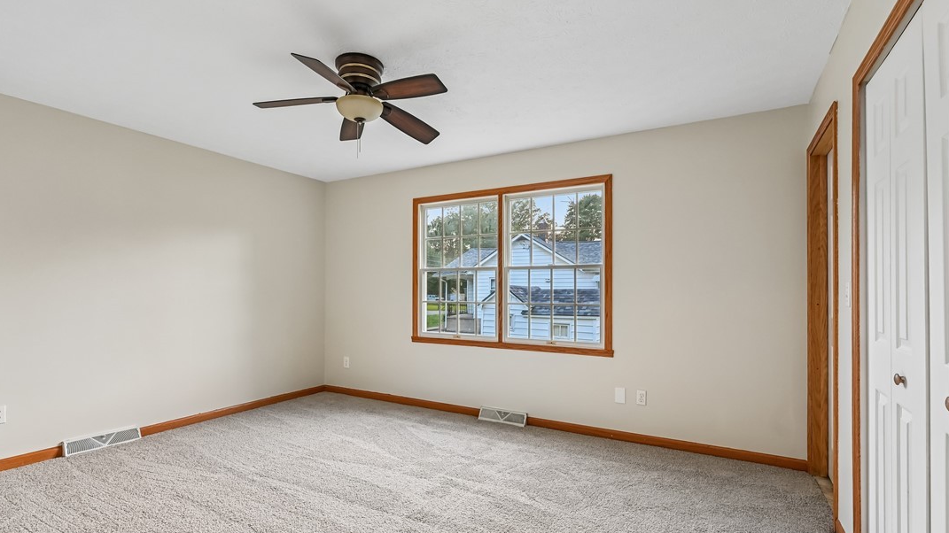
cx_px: 471
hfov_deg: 95.9
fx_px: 428
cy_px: 299
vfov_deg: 63.7
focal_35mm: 17
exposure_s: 1/250
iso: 1000
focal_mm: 16
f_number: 6.3
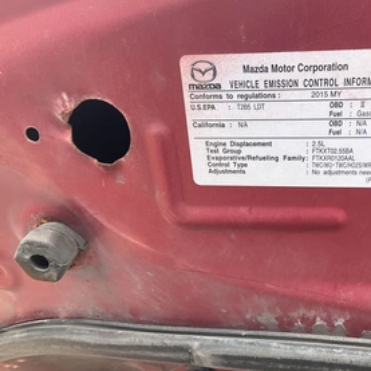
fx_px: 449
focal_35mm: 37
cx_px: 253
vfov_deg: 44.9
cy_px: 193
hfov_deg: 44.2
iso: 20
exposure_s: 1/166
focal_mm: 3
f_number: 1.8
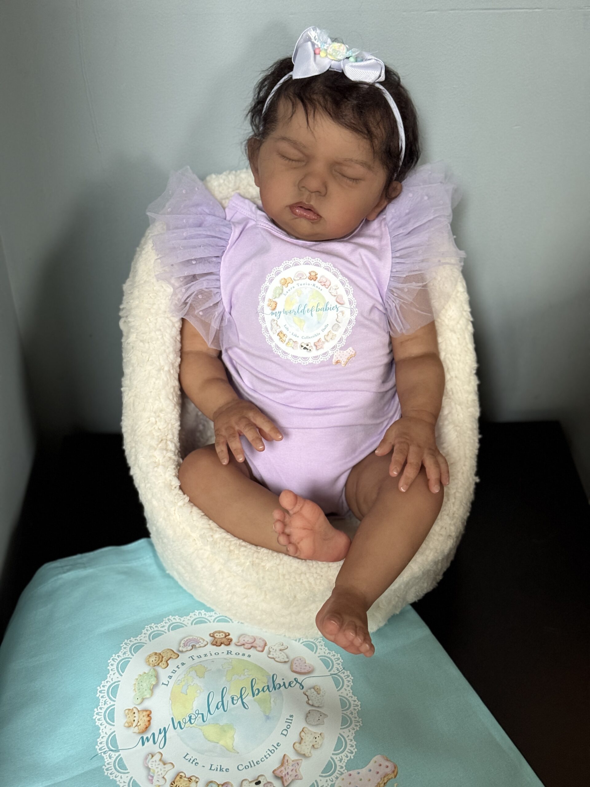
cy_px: 394
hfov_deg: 30.3
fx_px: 1091
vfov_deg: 39.7
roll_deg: +0.5
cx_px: 295
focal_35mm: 48
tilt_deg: -38.4
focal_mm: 6.76
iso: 250
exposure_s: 1/60
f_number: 1.78
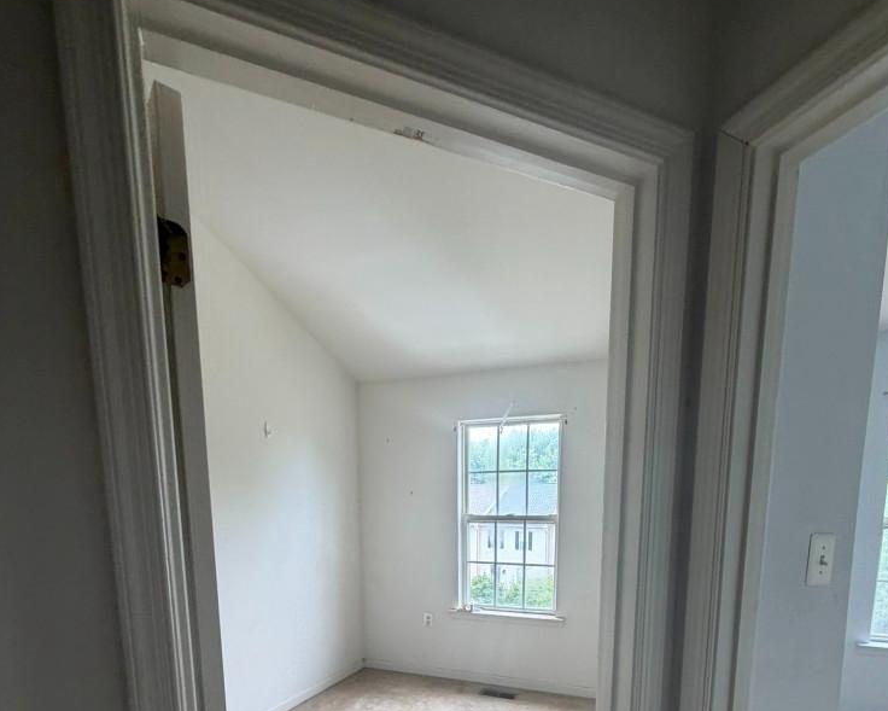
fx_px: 499
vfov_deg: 63.9
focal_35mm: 19
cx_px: 461
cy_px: 581
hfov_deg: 83.2
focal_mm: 2.22
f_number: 2.2
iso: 160
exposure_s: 1/121
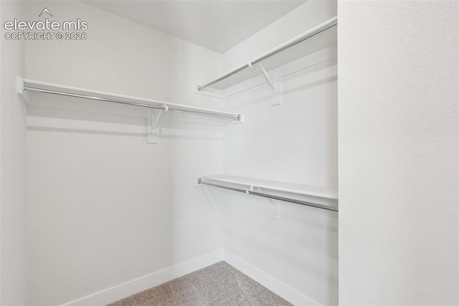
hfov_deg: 100.4
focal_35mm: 15
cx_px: 230
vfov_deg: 77.3
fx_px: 191
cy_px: 153
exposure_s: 1/20
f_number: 8
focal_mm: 10
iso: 800
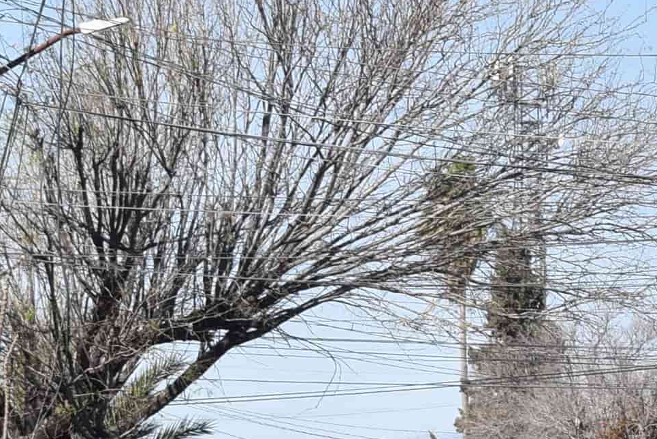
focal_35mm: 384
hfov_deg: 5.3
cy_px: 732
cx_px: 709
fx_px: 7016
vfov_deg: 3.6
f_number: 9
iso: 100
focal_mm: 55
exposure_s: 1/320
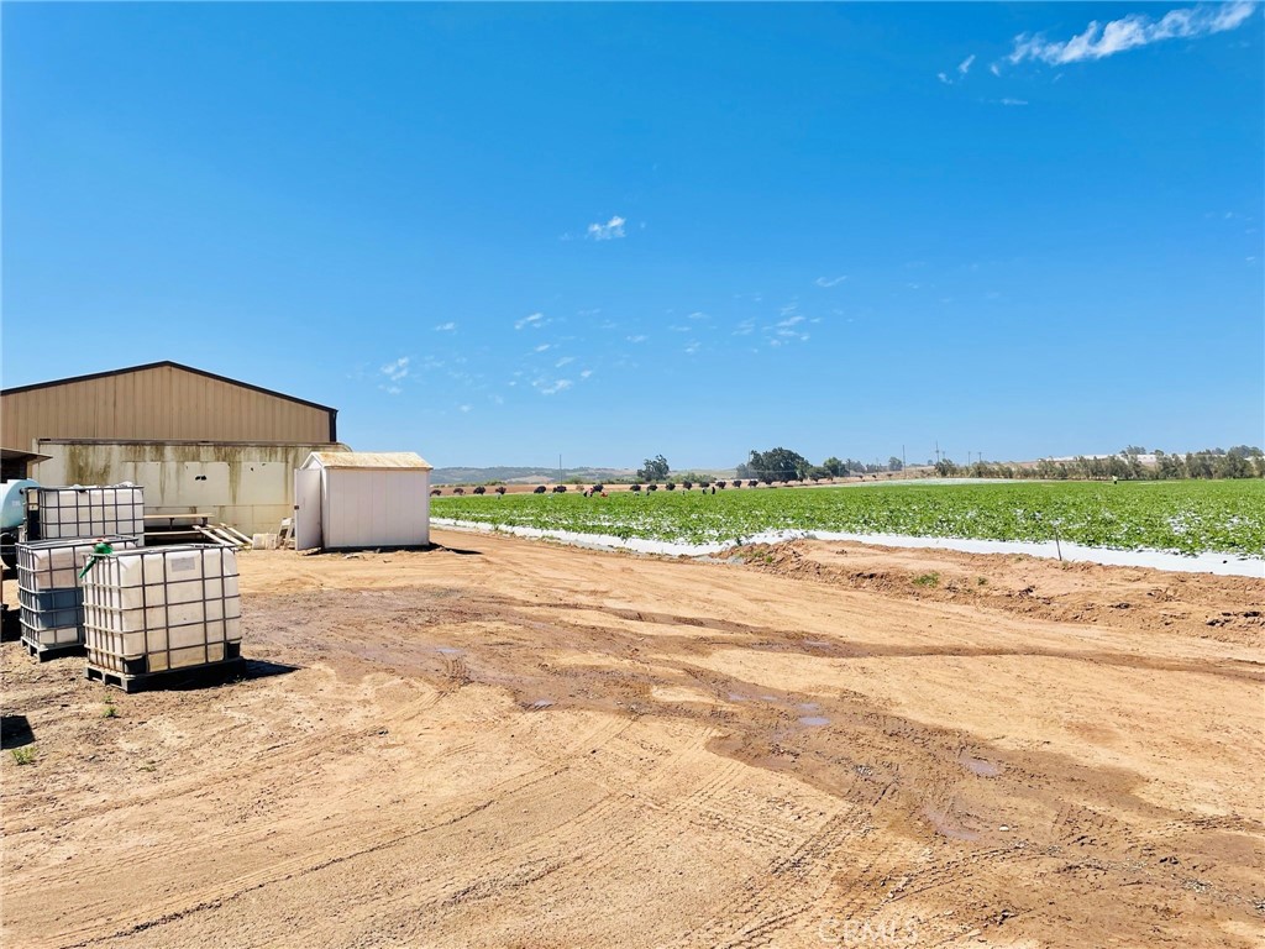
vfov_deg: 53.1
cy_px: 474
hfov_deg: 67.3
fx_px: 950
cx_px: 632
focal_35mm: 26
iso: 50
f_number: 1.6
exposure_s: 1/3731
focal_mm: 4.2
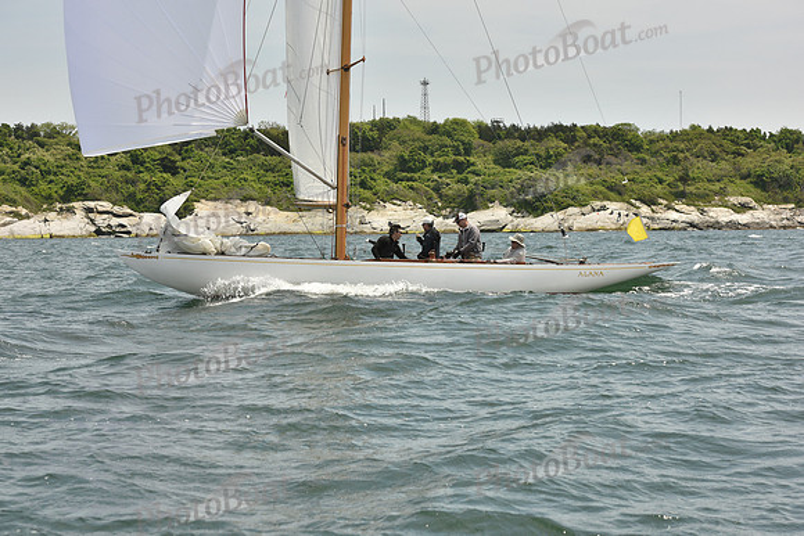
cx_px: 402
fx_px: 1899
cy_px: 268
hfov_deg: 23.9
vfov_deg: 16.1
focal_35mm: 85
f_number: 9
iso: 400
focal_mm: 85
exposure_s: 1/1600
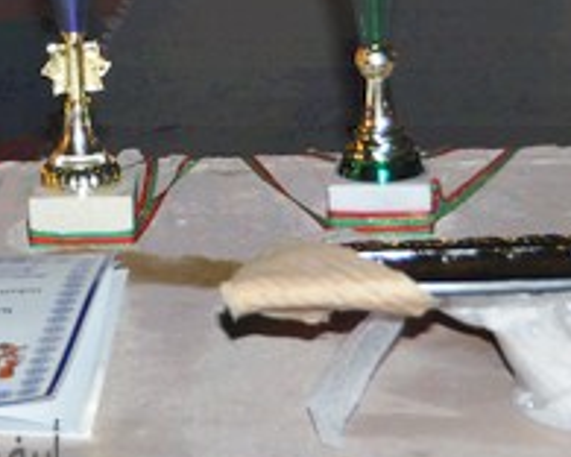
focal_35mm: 120
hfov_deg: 15.4
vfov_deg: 12.8
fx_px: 2028
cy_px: 45
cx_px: -123
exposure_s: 1/60
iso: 800
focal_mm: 26
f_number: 4
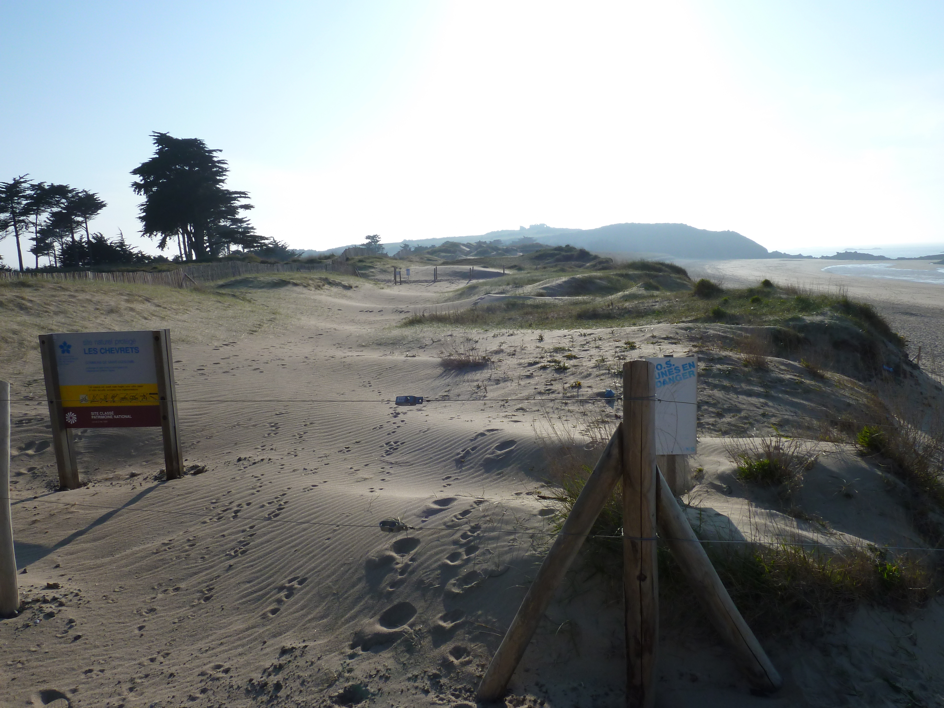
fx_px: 682
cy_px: 354
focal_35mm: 25
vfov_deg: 54.9
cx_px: 472
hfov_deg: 69.4
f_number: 5.6
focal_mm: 4.1
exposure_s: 1/500
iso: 80
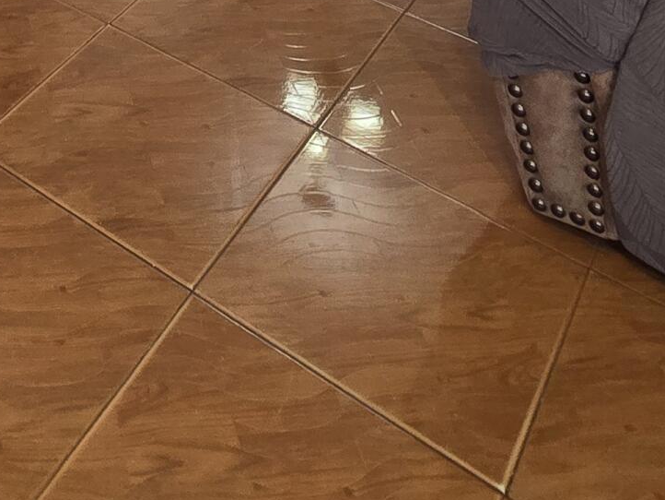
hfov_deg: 31.9
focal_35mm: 54
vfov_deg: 18.0
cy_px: -510
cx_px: -45
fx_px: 1038
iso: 125
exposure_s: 1/60
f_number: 2.2
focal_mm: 2.2
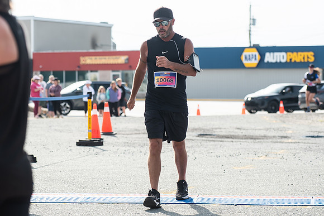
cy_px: 79
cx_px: 142
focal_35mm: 129
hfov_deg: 15.9
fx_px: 1157
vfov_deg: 10.7
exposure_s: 1/1600
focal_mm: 92
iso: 250
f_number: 4.5
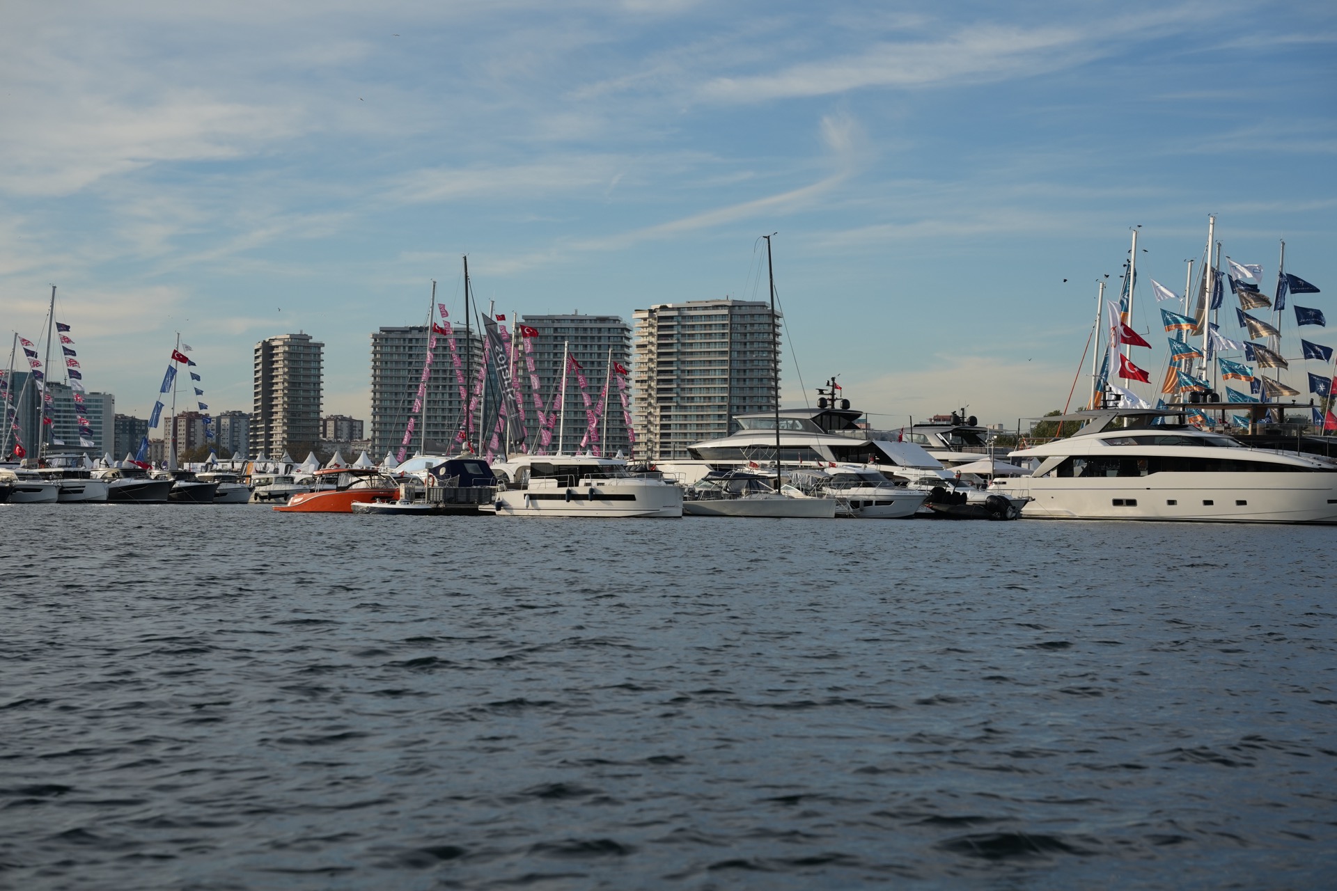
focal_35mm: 70
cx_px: 668
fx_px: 2600
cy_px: 446
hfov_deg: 28.8
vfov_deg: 19.5
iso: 200
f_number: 5
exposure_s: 1/1250
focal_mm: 70
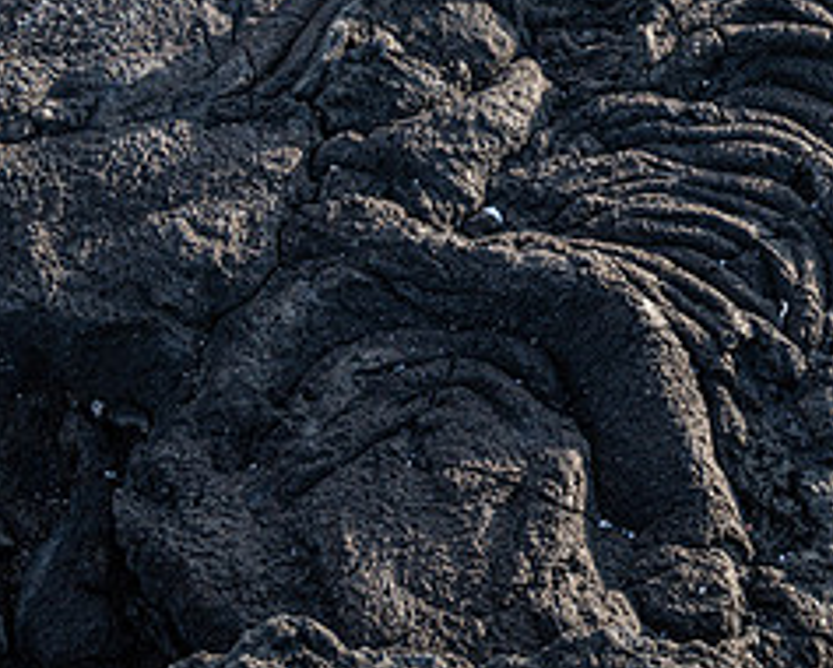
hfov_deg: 15.1
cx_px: 724
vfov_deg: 12.2
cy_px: 39
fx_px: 3109
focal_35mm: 126
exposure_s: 1/30
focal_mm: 55
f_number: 14
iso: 400
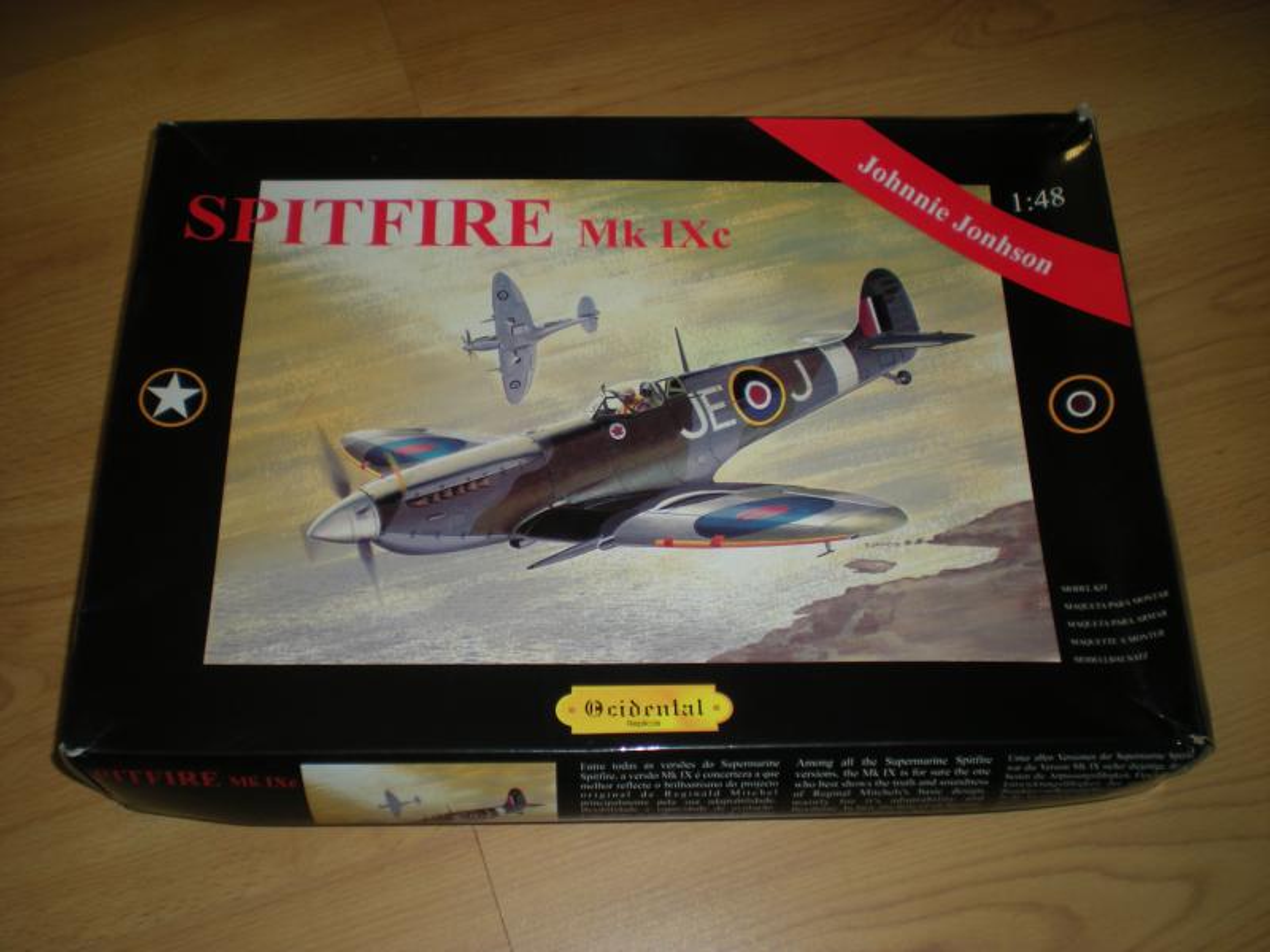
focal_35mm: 38
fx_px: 1394
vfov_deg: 37.7
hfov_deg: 49.0
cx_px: 635
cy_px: 476
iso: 64
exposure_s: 1/60
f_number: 3.1
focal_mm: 6.3
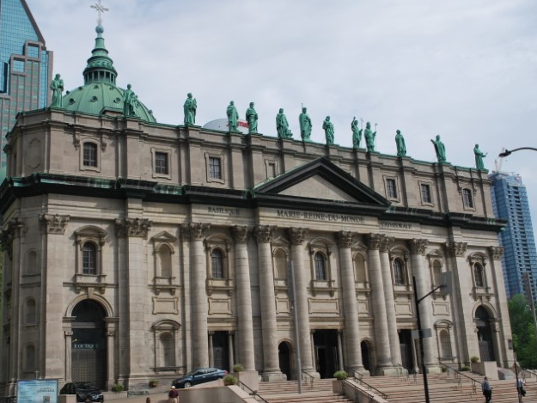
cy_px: 200
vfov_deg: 33.6
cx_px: 243
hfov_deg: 43.8
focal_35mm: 43
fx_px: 667
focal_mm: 26
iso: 100
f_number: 8
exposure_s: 1/250
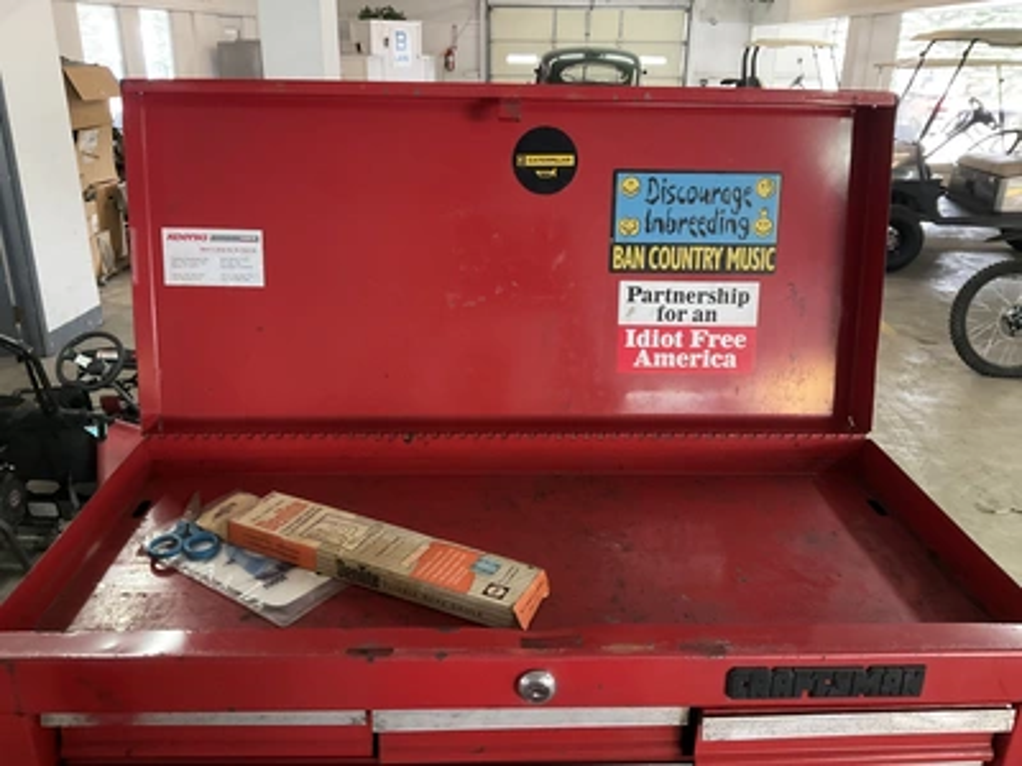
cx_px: 511
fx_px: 856
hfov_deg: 61.7
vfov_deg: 48.2
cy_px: 383
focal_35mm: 29
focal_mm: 3
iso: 250
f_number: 1.8
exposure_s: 1/60
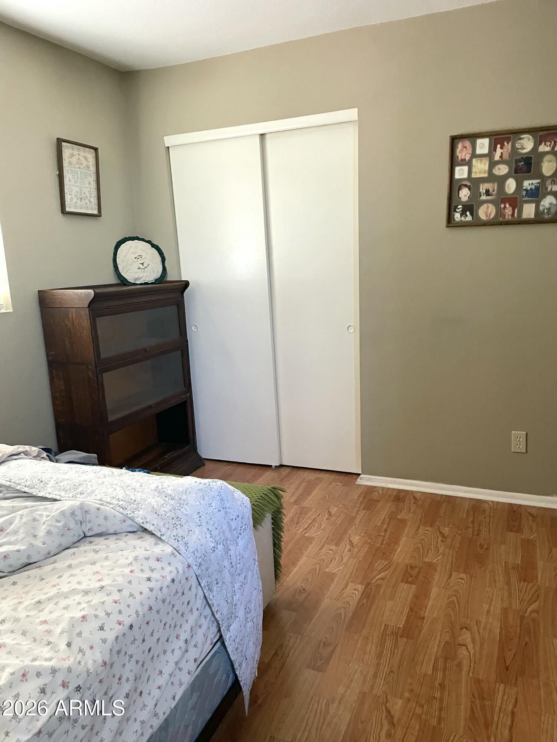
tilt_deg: -10.4
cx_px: 278
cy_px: 371
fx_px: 558
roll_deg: +2.6
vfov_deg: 67.3
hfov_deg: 53.1
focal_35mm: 26
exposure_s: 1/60
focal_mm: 4.2
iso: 400
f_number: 1.6
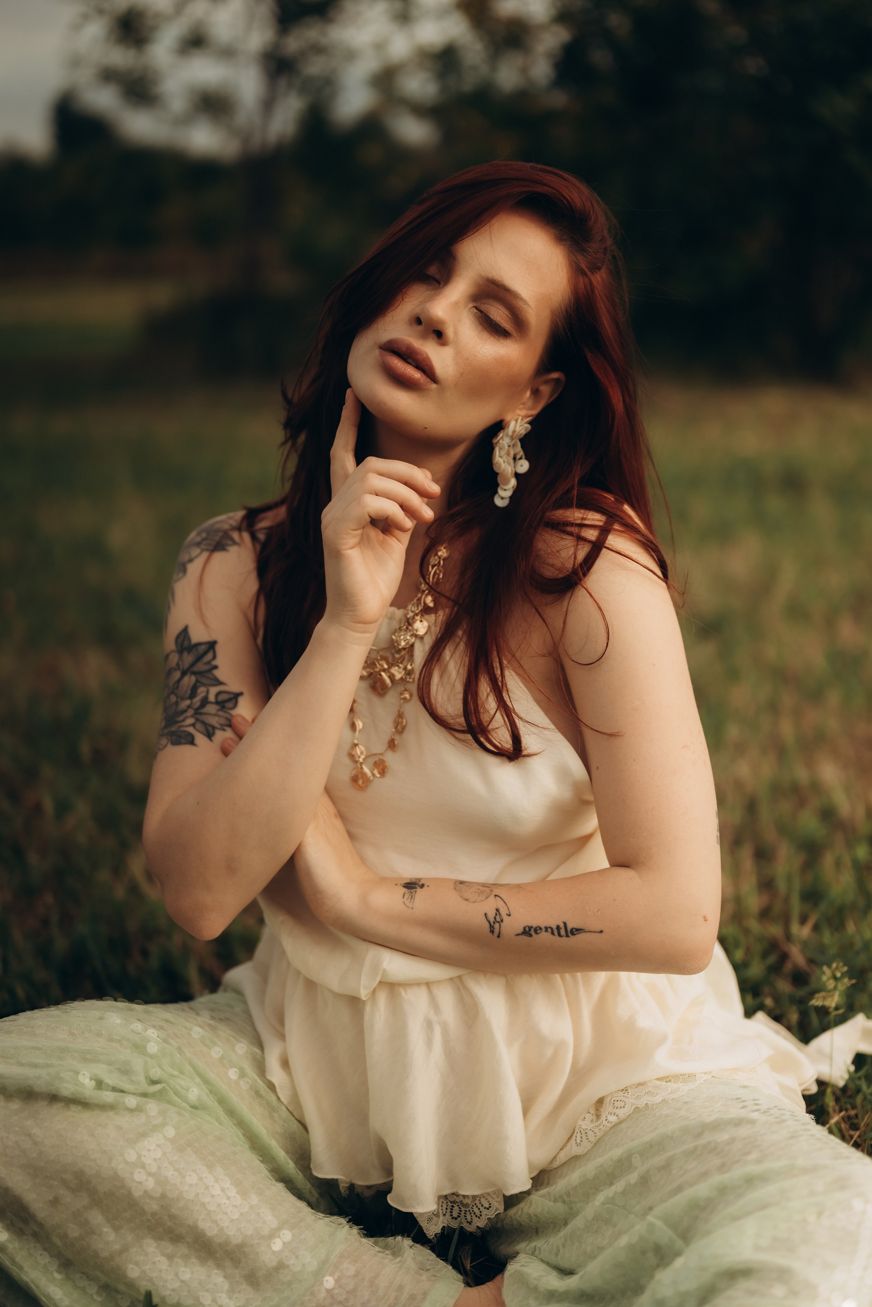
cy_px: 654
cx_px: 436
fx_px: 1815
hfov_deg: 27.0
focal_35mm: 50
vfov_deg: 39.6
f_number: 1.8
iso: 100
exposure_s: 1/8000
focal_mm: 50
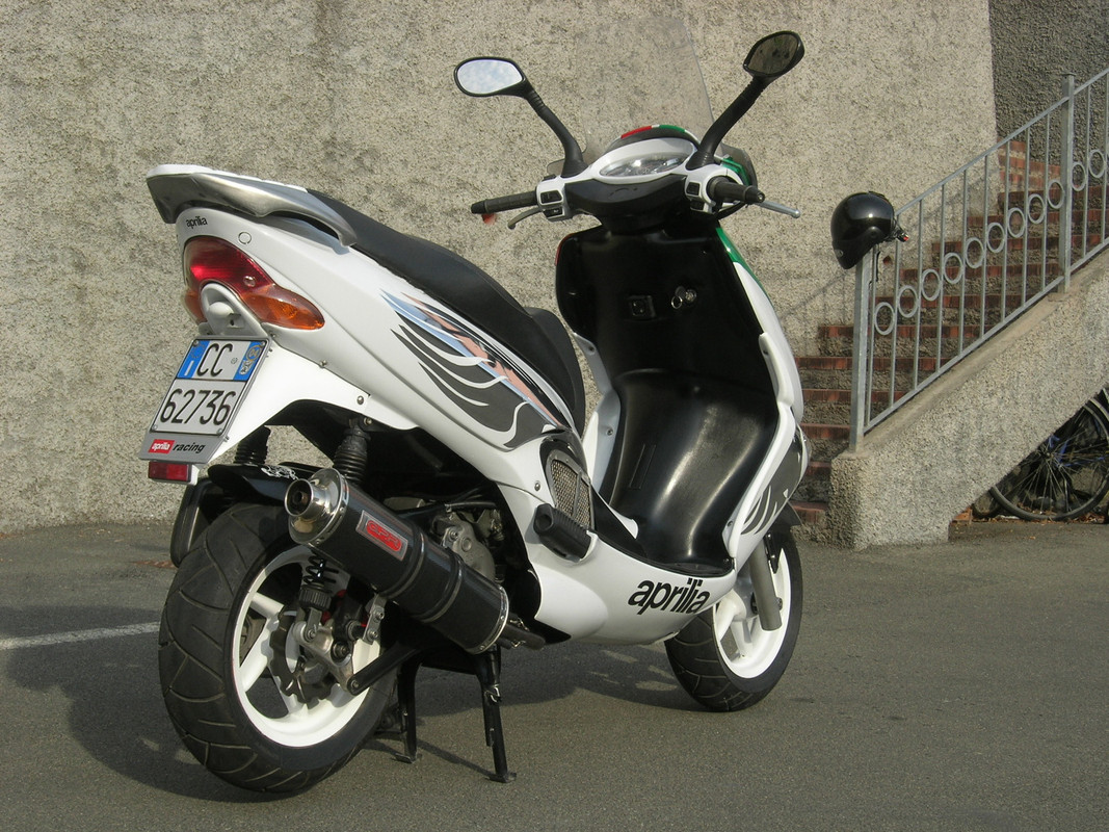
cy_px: 416
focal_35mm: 61
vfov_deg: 24.0
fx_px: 1954
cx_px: 554
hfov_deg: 31.7
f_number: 5.9
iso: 64
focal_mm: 12.7
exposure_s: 1/272
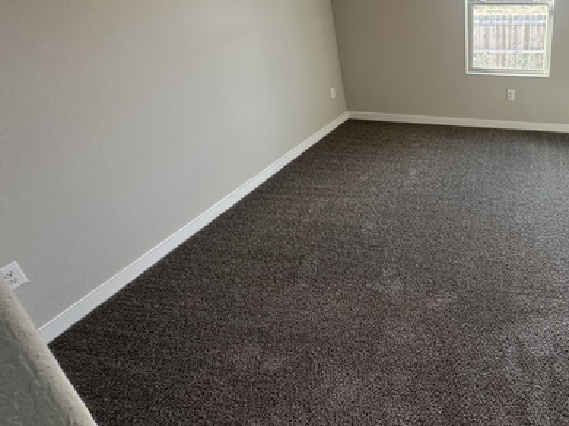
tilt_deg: -21.8
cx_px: 465
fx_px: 378
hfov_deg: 66.3
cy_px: 131
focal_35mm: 23
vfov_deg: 57.1
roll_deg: +0.2
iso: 160
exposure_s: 1/120
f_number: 2.2
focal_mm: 2.22
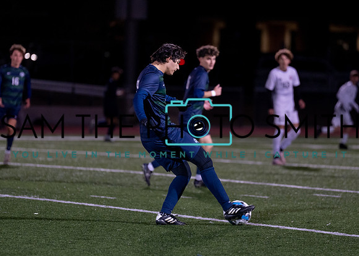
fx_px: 2613
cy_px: 116
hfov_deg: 7.9
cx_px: 193
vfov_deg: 5.6
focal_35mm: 256
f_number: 2.8
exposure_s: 1/1000
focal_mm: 200
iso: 2500
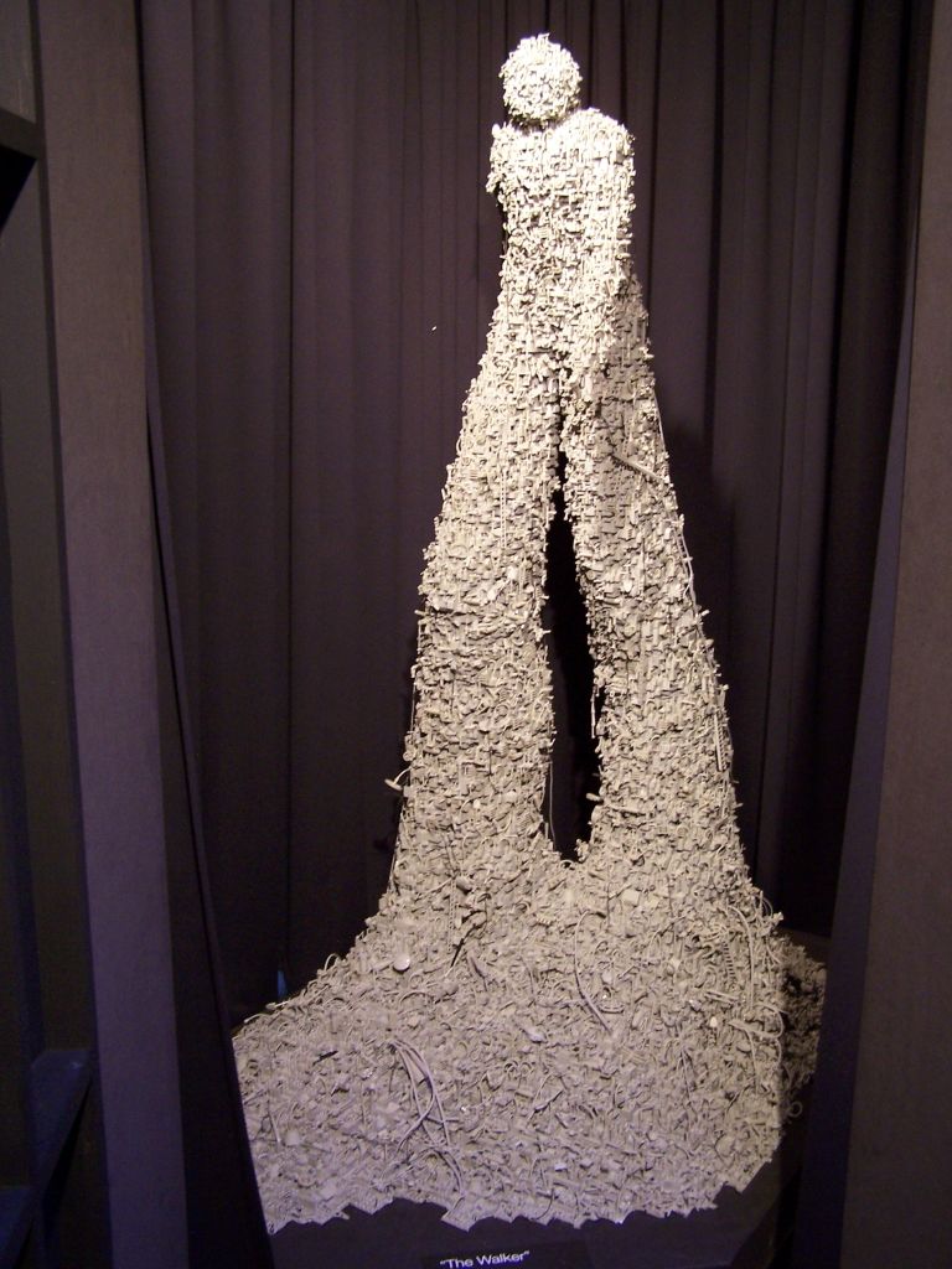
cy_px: 634
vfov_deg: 49.0
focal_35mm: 38
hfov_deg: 37.7
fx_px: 1393
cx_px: 476
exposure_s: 1/8
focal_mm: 6.3
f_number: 2.8
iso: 140
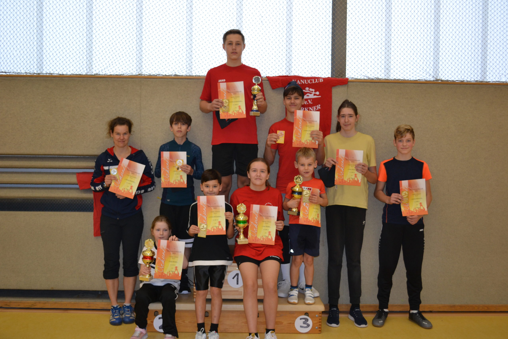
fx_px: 508
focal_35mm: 36
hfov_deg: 53.1
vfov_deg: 36.9
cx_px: 254
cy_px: 170
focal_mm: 24
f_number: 4
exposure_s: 1/60
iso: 450
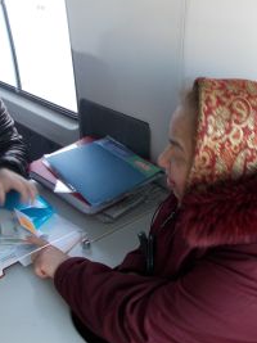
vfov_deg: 47.8
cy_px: 159
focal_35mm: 39
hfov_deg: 36.7
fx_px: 386
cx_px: 103
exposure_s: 1/25
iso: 160
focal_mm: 4.6
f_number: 3.2
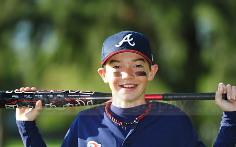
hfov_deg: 7.9
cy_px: 100
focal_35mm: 265
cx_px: 122
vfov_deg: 5.0
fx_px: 1705
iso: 200
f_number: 4
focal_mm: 200
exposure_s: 1/640
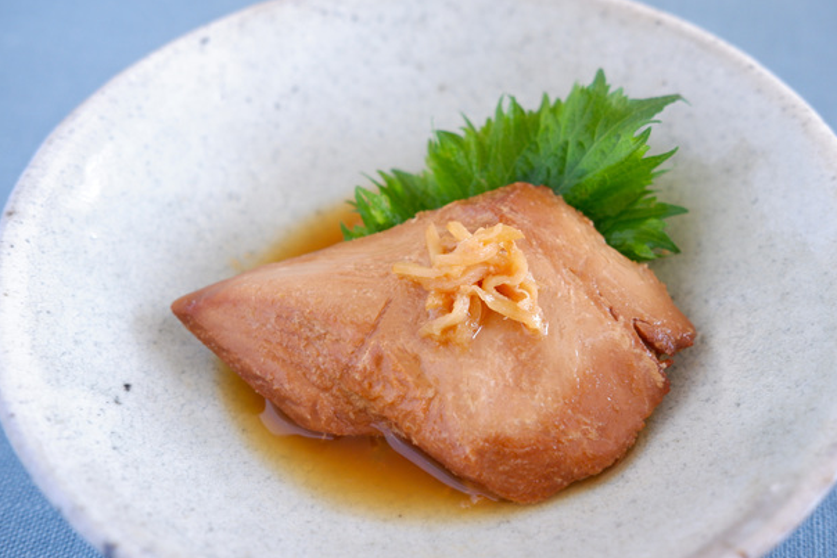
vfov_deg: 23.8
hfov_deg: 35.0
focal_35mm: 57
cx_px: 448
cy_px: 286
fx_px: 1325
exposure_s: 1/75
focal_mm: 35
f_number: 4
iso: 1000
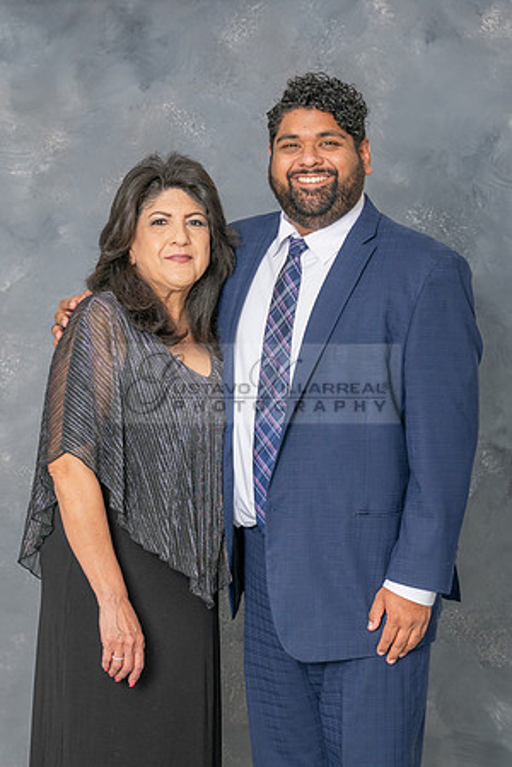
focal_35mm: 84
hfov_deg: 16.2
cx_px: 179
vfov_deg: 24.2
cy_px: 384
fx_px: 1792
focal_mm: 56
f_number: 5.6
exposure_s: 1/200
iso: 200
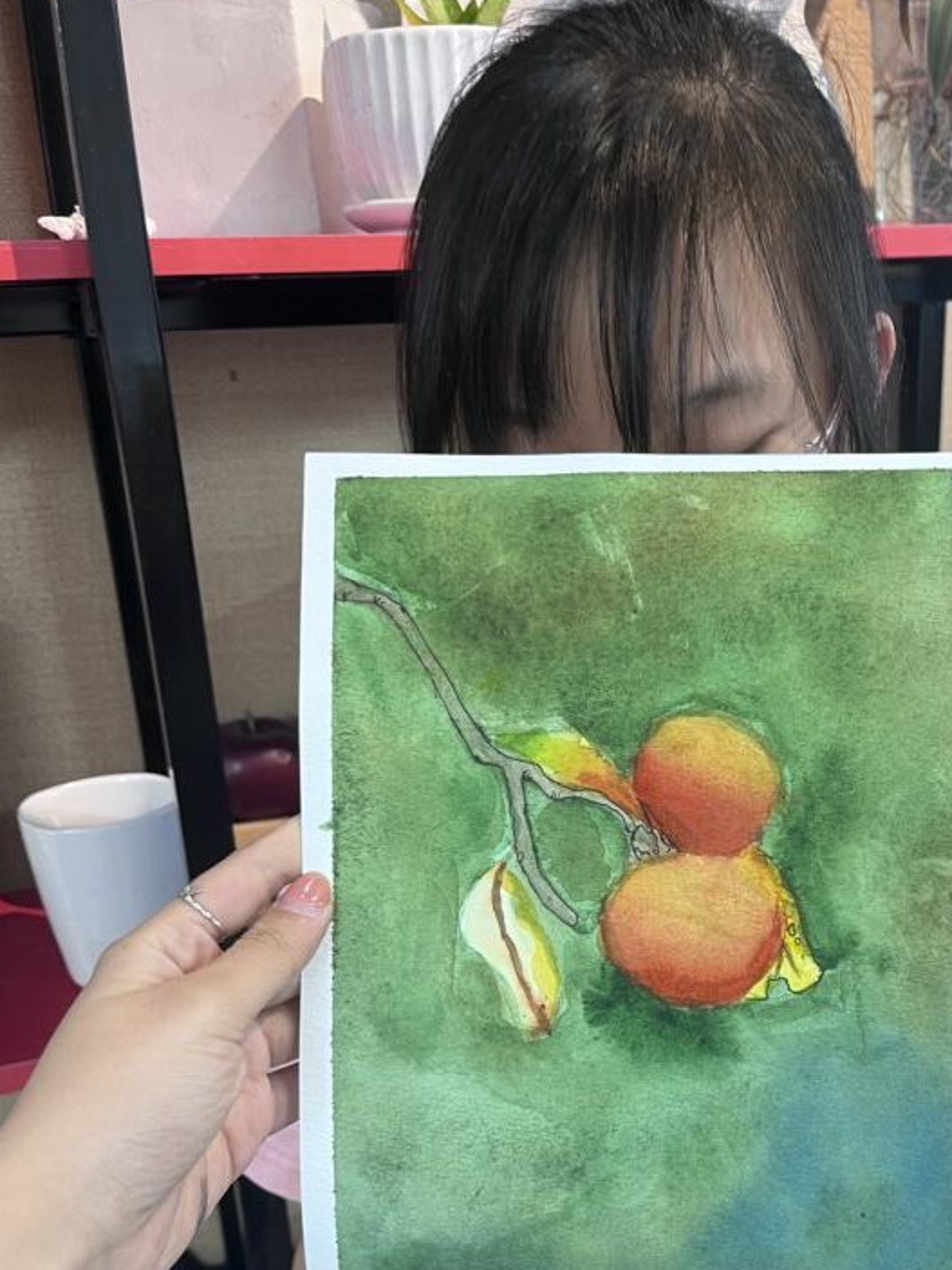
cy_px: 849
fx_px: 1357
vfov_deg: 49.3
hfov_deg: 38.3
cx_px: 620
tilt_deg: -20.4
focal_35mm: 37
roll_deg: +2.1
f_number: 1.6
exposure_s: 1/50
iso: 100
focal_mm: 5.1
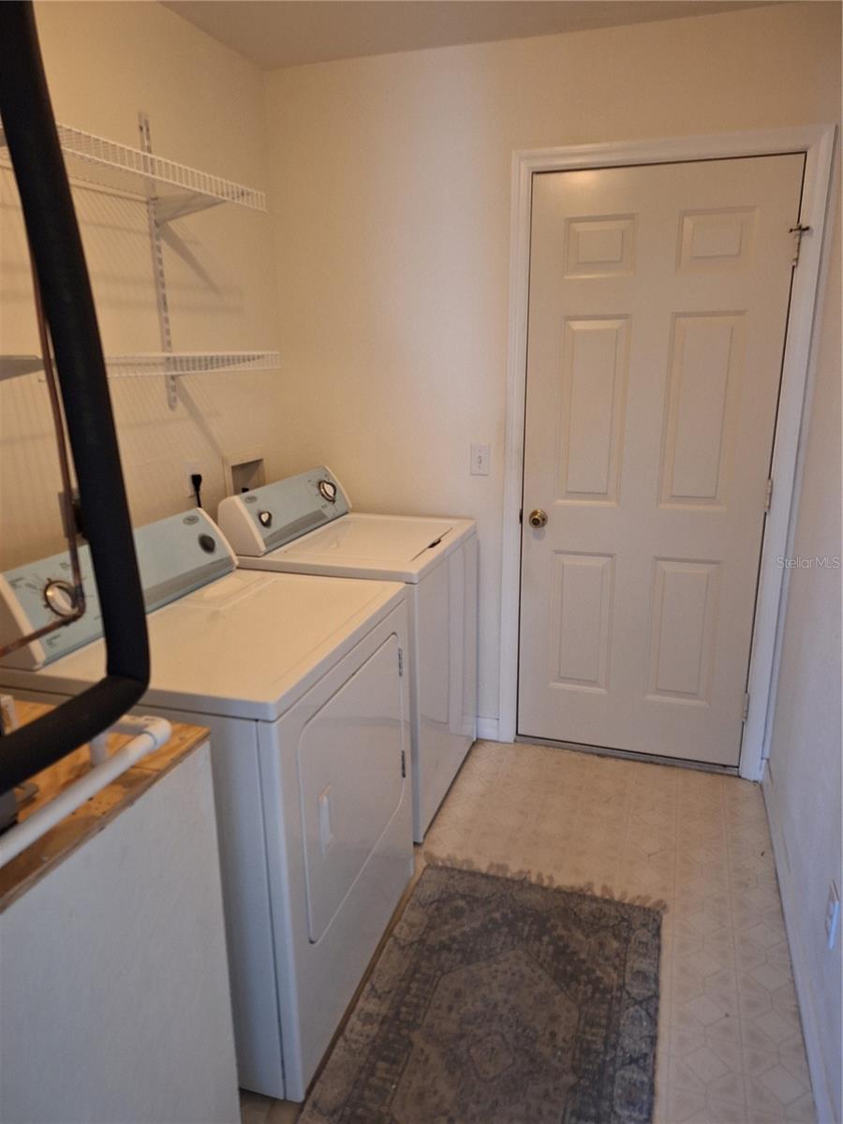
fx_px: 747
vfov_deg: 73.9
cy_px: 562
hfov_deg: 58.9
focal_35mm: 23
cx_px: 422
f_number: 1.8
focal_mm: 5.54
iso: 250
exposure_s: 1/24
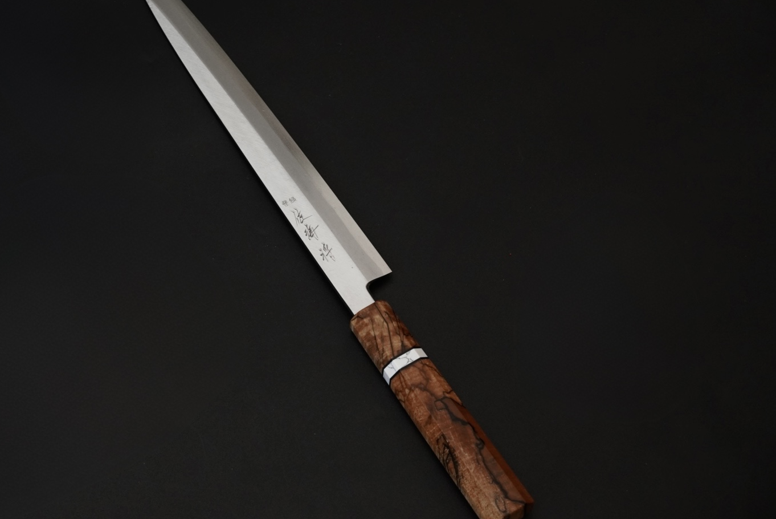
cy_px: 242
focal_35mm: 89
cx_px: 324
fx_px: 1920
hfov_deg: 22.8
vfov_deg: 15.4
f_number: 5.6
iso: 1250
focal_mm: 50
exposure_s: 1/160
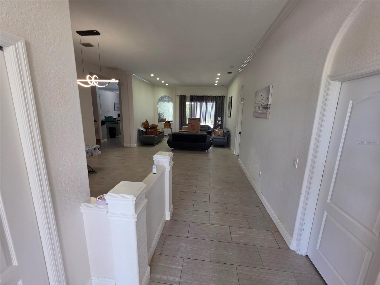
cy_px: 142
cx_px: 190
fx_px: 143
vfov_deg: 89.9
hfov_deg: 106.2
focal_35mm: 13
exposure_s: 1/120
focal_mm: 2.2
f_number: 1.9
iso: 100
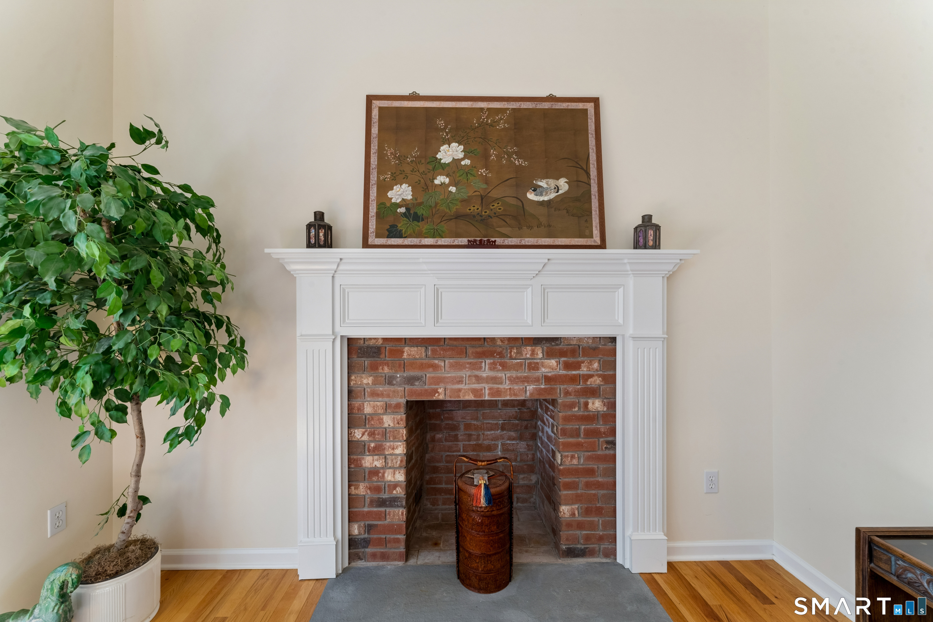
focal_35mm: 14
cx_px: 466
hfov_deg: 104.3
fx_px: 363
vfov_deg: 81.2
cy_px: 311
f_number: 13
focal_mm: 14
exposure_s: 1/13
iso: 400
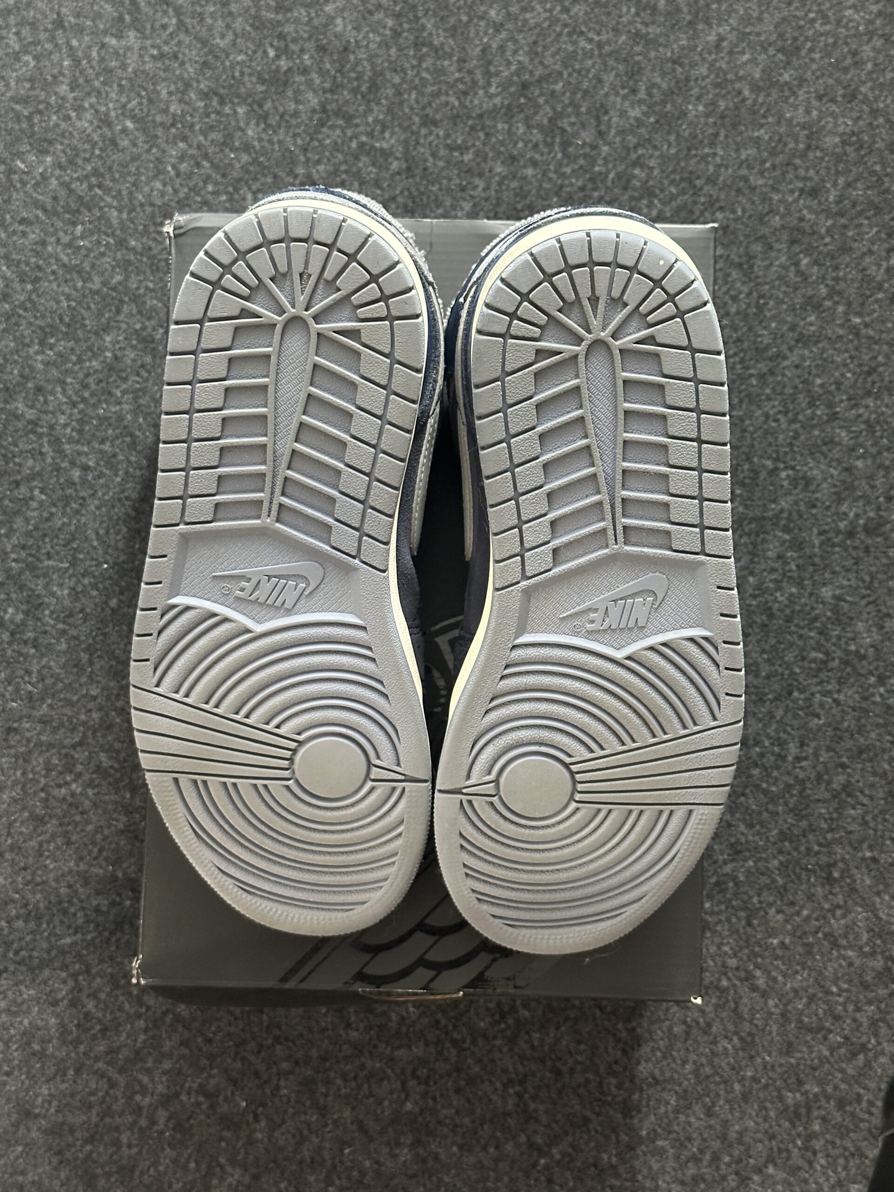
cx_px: 447
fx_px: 1653
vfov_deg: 39.7
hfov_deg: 30.3
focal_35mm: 48
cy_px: 596
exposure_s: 1/25
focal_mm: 6.86
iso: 500
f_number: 1.78
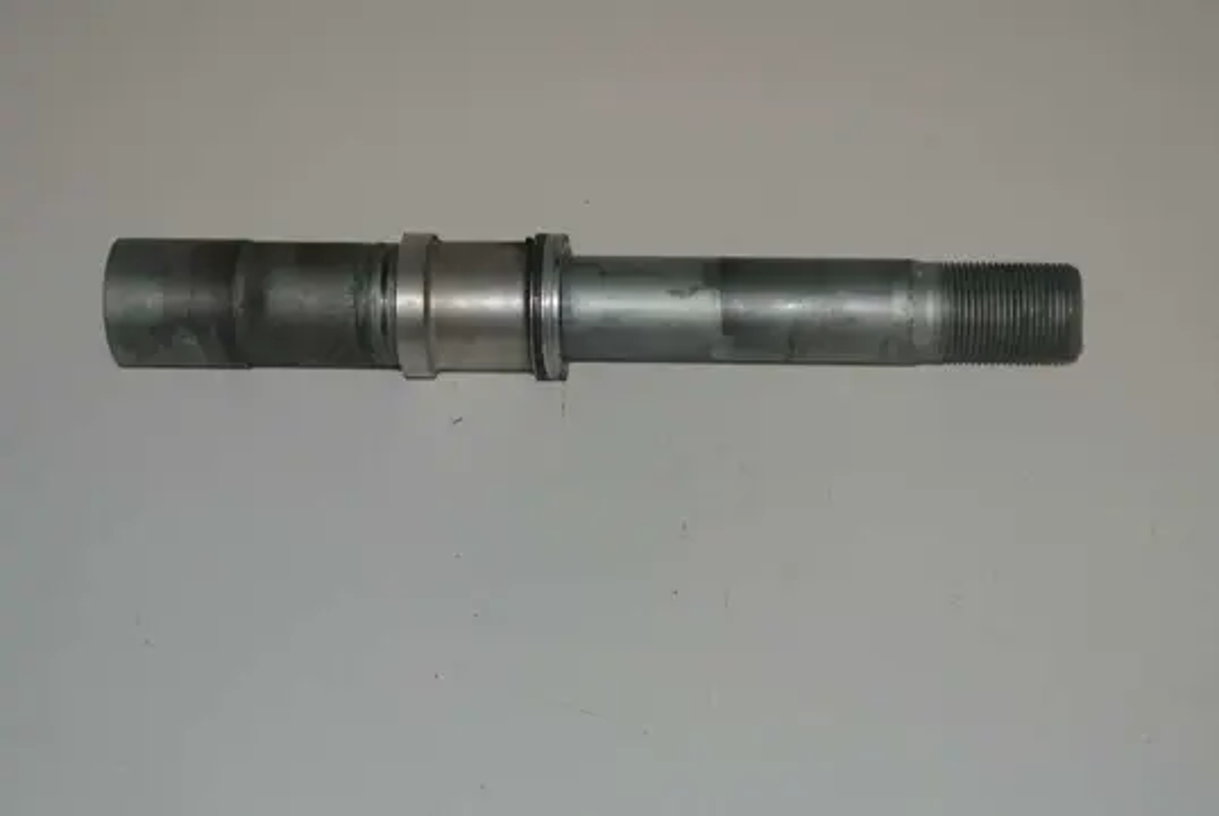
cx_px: 610
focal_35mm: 65
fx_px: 2203
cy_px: 408
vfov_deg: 21.0
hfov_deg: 30.9
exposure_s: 1/60
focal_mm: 24.4
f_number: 5.3
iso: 200
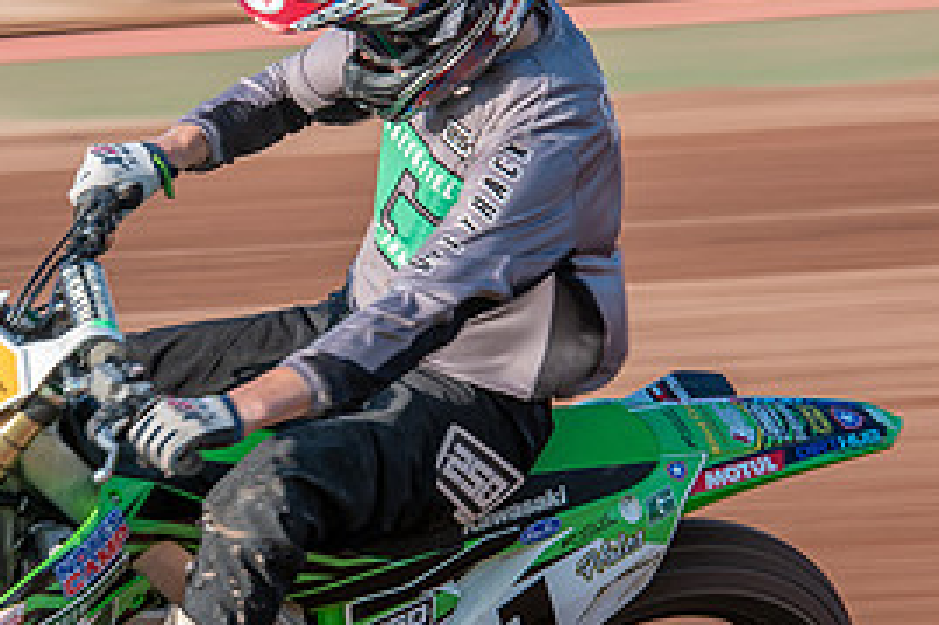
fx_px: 12981
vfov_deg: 2.8
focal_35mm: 498
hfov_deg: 4.1
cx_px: 194
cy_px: 355
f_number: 8
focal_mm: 175
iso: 100
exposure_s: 1/100
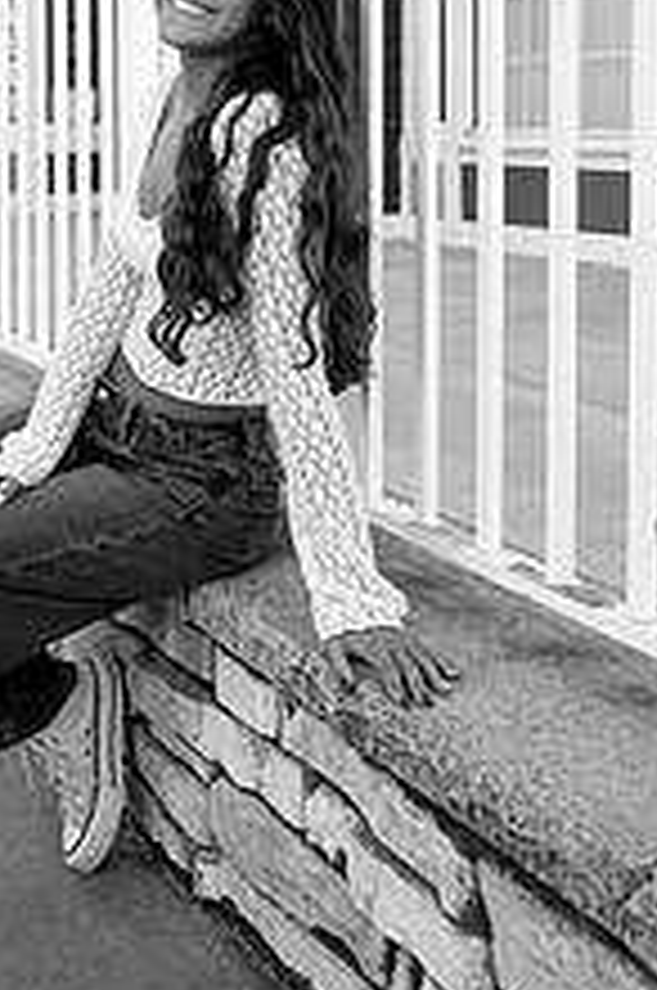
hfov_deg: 26.9
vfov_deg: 38.4
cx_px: 124
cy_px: 153
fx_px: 1346
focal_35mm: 49
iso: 1600
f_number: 4
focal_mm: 24
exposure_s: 1/1000
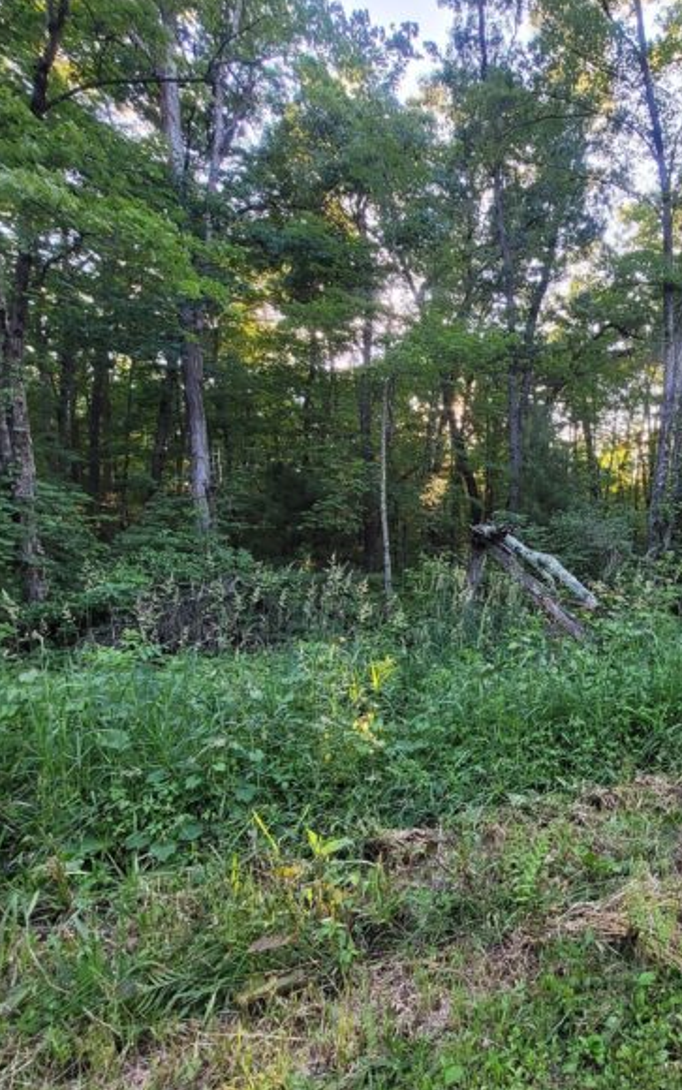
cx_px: 556
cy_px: 583
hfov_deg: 57.1
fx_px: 564
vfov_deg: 87.8
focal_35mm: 19
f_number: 2.2
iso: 64
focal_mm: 1.74
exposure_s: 1/60
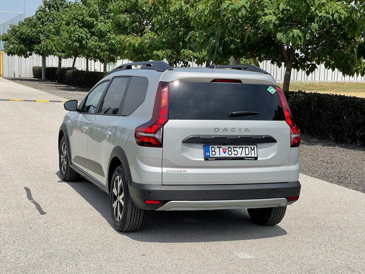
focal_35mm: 64
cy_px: 137
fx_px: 675
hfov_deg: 30.3
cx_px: 182
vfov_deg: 22.9
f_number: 2.2
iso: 20
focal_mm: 7.5
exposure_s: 1/1376
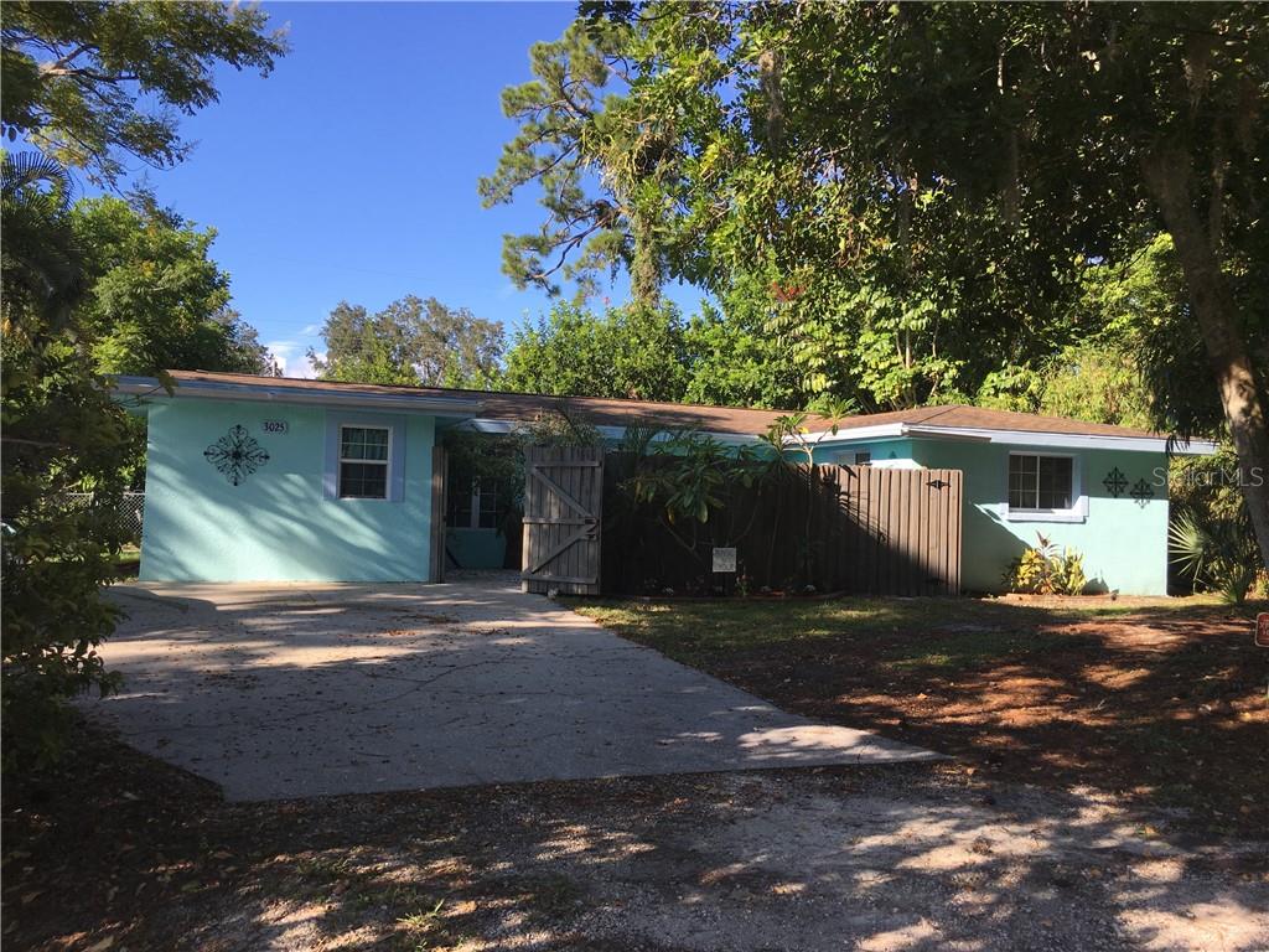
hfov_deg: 61.7
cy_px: 476
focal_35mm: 29
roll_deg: -1.6
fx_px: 1063
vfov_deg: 48.2
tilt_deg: +2.4
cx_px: 634
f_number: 2.2
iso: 25
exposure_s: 1/630
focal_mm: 4.15
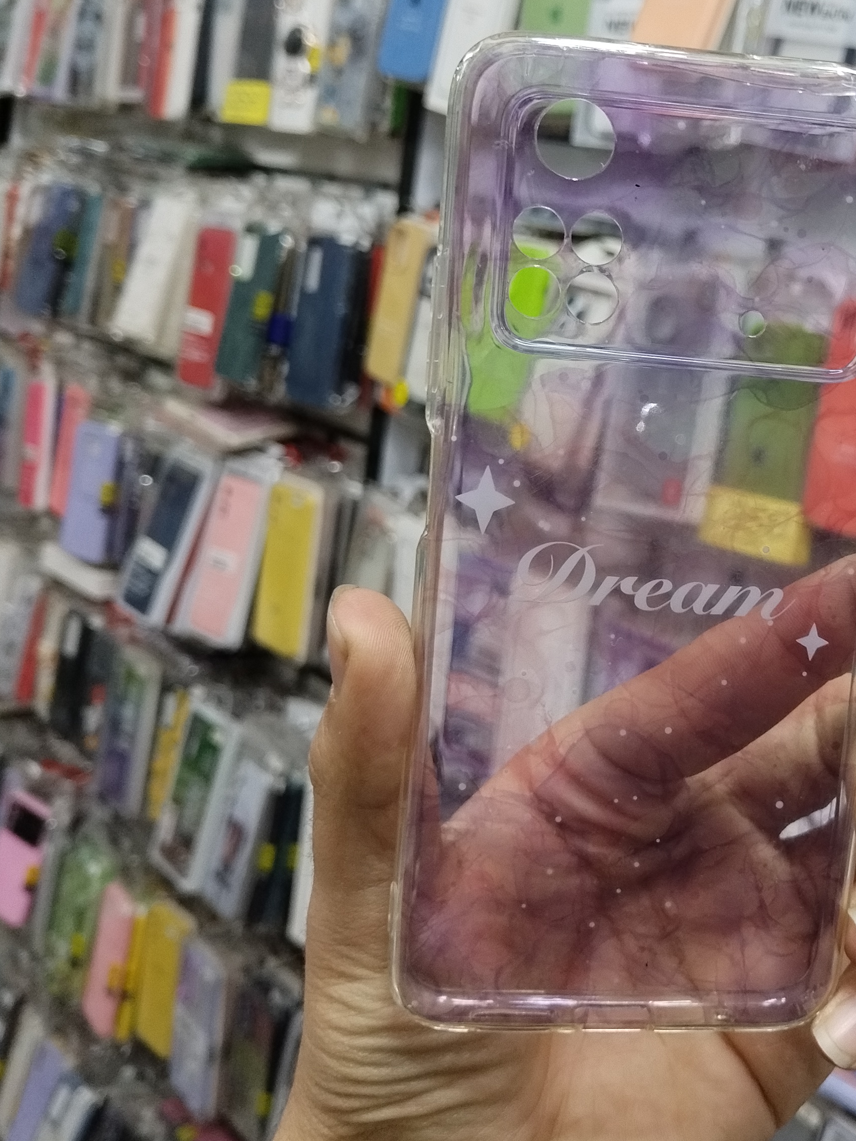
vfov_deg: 40.9
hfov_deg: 30.3
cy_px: 422
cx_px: 746
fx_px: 1517
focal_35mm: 46
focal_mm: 4.7
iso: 160
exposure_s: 1/50
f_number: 1.8
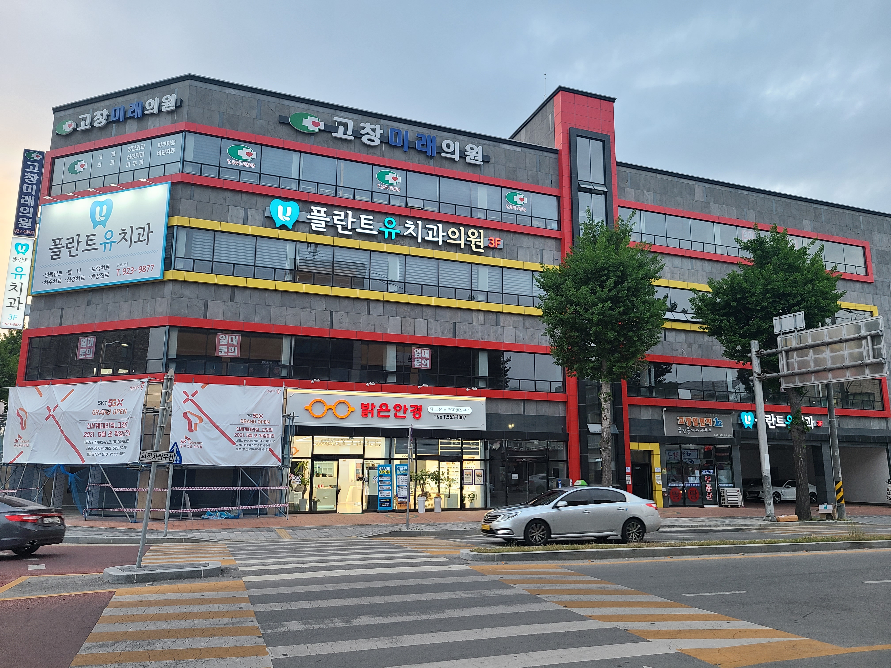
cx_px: 446
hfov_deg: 67.3
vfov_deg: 53.1
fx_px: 669
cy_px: 334
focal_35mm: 26
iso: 64
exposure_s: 1/119
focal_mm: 5.4
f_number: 1.8
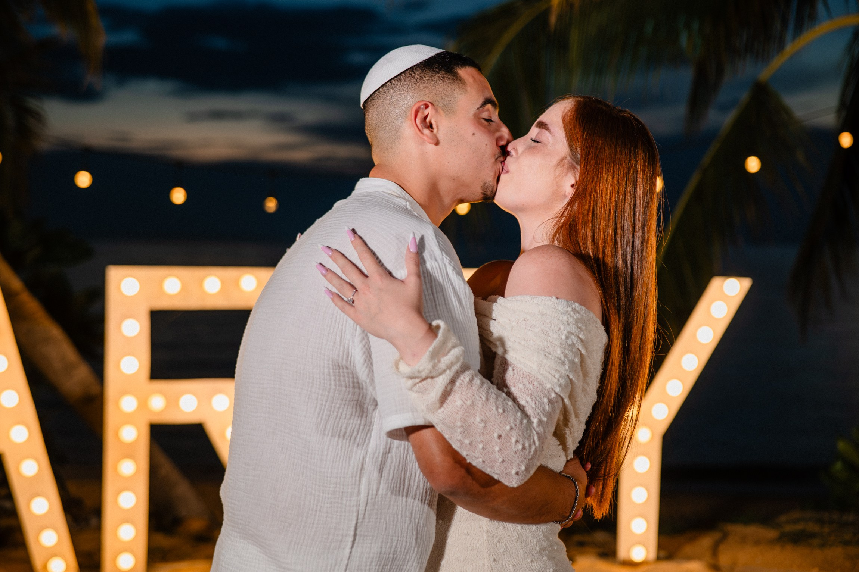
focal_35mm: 51
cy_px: 286
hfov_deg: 39.0
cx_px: 430
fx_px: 1213
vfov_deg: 26.5
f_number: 2.5
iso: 1250
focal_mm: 50
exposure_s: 1/250
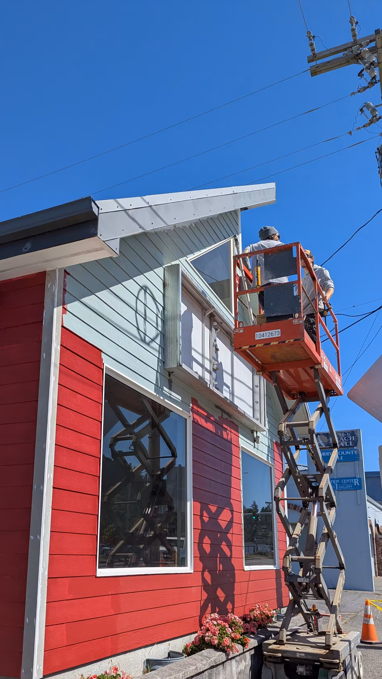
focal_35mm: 32
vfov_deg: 60.4
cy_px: 414
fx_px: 576
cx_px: 134
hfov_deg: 36.4
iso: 37
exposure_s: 1/2695
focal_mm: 6.81
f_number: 1.85
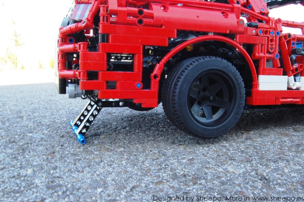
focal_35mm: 34
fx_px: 291
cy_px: 101
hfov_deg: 55.1
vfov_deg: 38.3
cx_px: 152
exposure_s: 1/6
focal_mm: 23
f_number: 25
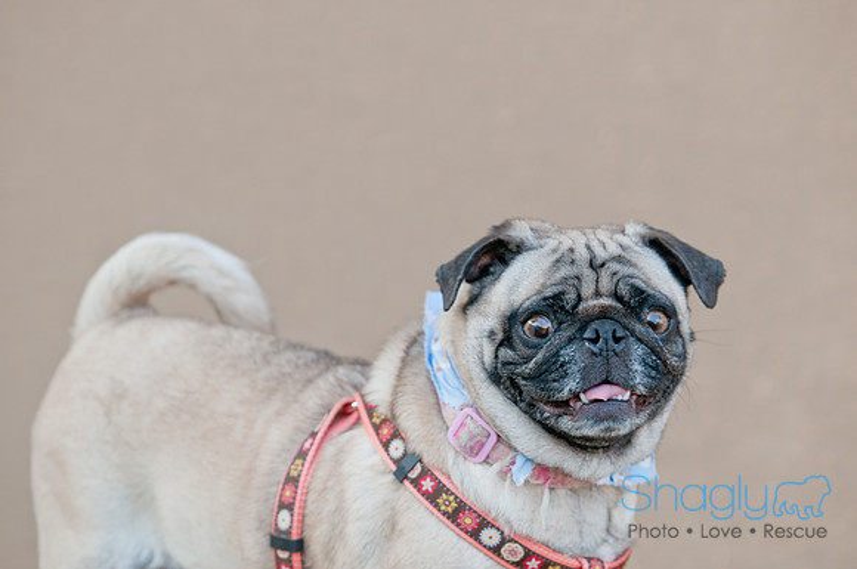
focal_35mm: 202
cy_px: 284
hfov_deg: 10.2
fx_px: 4814
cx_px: 428
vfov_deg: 6.8
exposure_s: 1/160
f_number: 3.5
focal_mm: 135
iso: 250
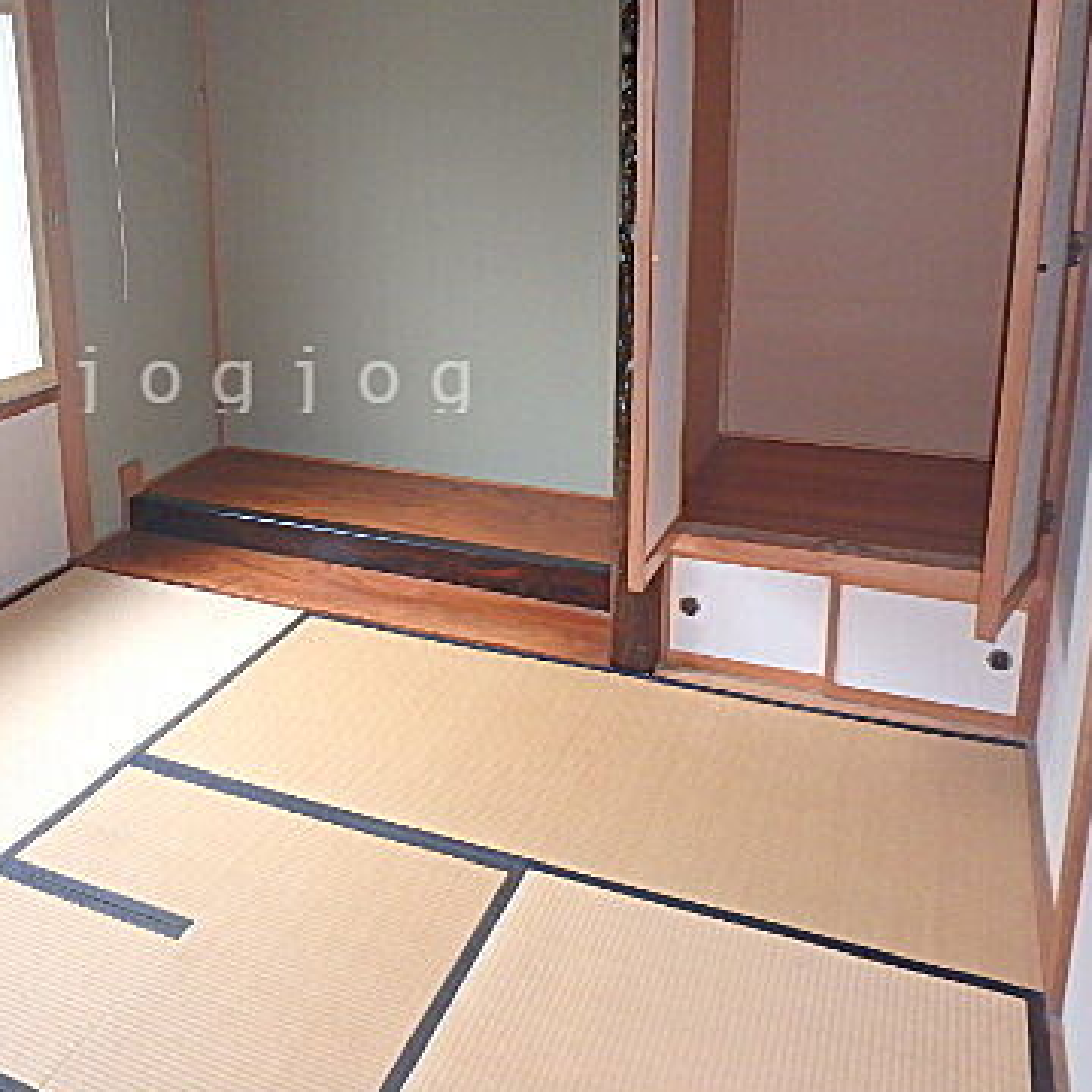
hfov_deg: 47.9
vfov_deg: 49.0
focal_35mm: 33
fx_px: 1178
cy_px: 376
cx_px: 279
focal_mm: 3.7
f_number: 3.5
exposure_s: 1/30
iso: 200
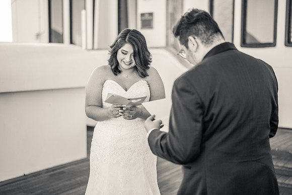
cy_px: 98
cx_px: 146
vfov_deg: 27.0
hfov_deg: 39.6
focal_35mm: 50
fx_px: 406
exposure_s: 1/2500
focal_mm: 50
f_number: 1.4
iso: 200
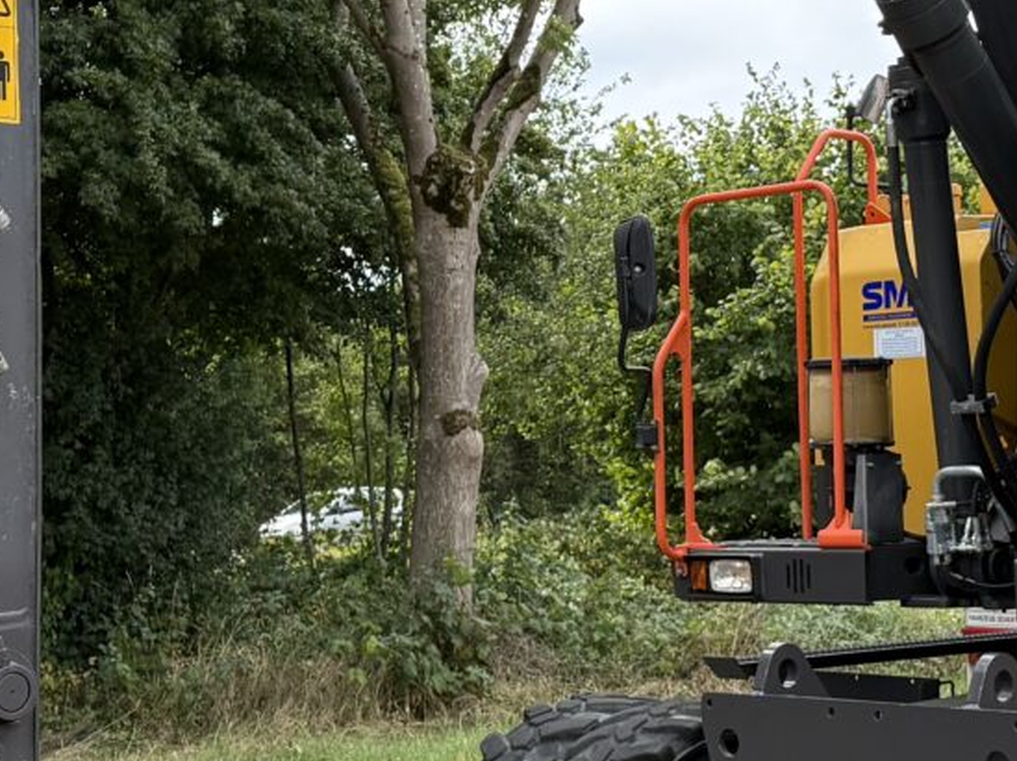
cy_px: 293
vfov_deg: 17.5
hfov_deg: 23.3
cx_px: 565
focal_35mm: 84
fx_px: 2466
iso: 100
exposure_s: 1/1949
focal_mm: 6.76
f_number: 1.78
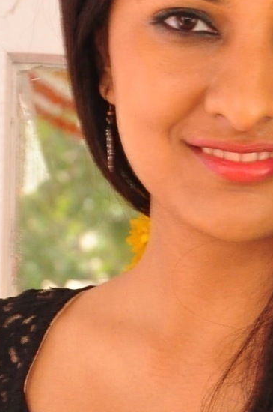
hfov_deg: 4.0
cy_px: 388
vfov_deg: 6.0
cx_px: 254
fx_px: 3936
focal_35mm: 345
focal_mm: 70
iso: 1250
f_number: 10
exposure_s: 1/125
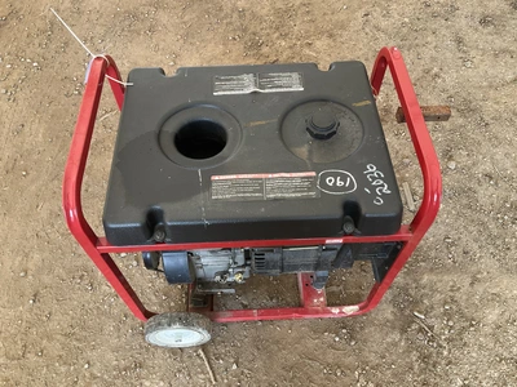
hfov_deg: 61.7
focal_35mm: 29
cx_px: 258
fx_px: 433
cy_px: 194
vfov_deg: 48.2
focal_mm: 3
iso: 50
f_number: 1.8
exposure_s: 1/122
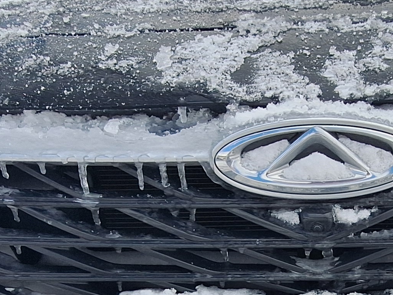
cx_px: 276
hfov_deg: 36.9
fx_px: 579
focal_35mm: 51
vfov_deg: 27.4
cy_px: 276
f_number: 2.2
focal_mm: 1.74
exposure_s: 1/2262
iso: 40
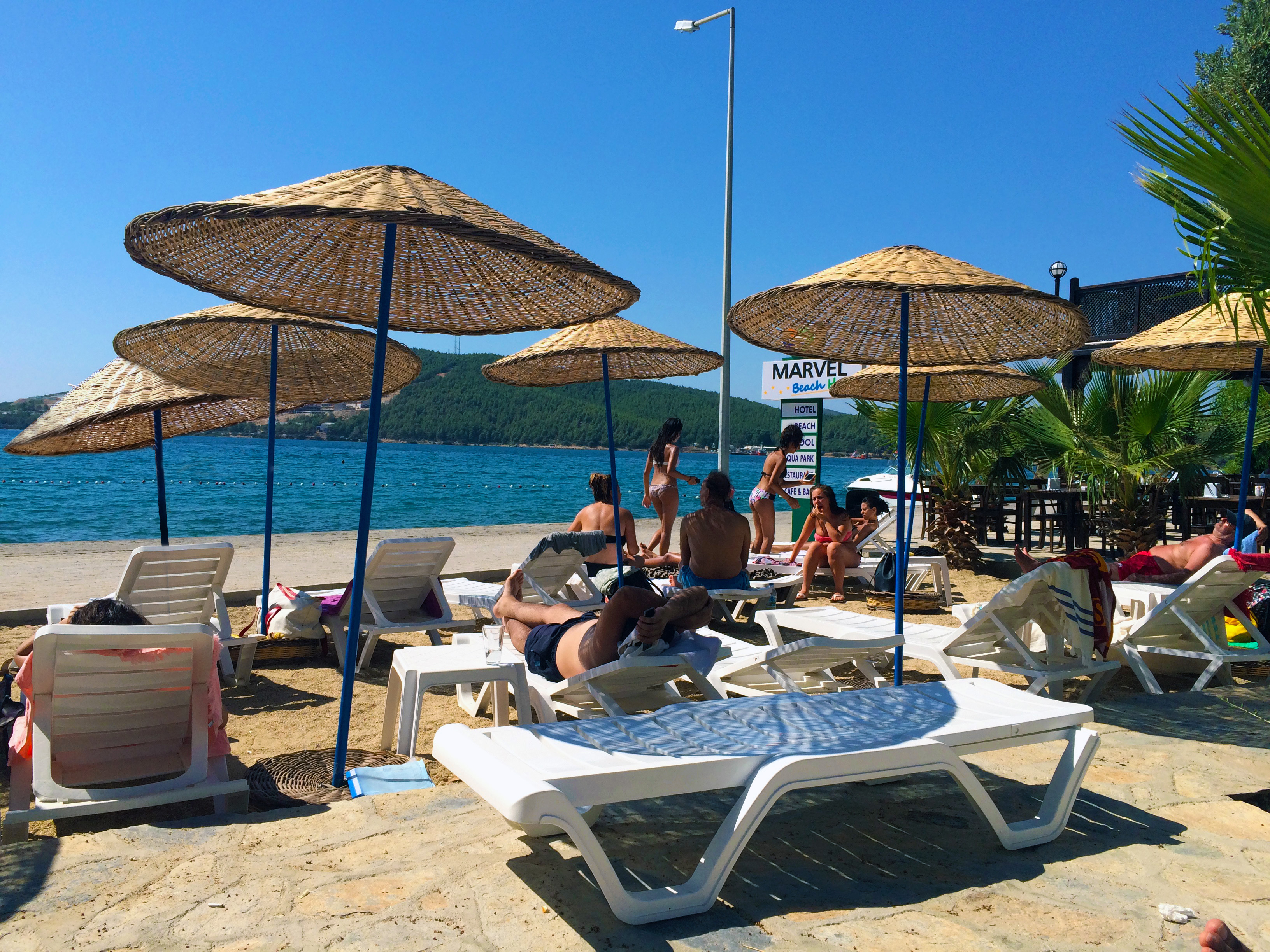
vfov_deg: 48.2
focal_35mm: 29
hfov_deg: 61.7
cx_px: 635
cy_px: 476
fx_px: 1064
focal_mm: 4.15
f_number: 2.2
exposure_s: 1/2933
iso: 32
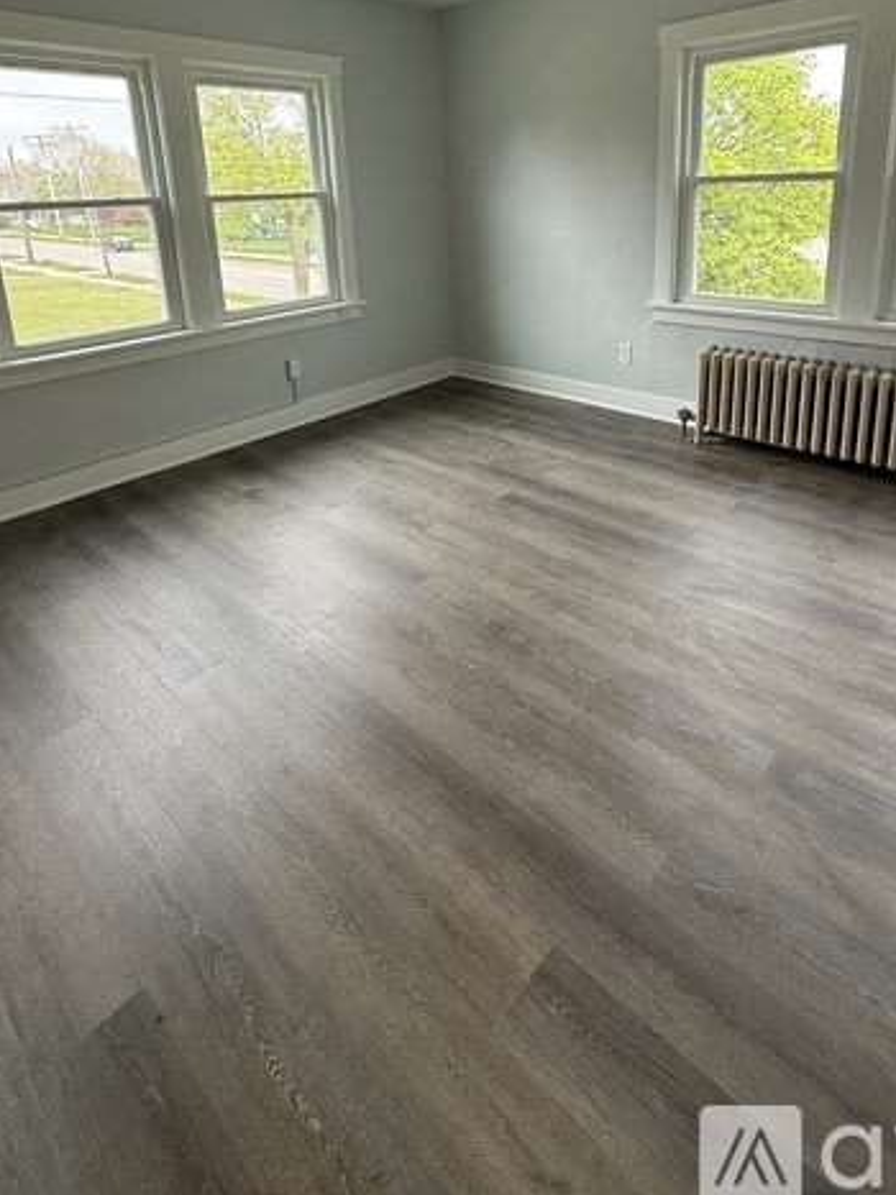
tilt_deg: -12.8
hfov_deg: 65.9
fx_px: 691
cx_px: 474
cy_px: 354
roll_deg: +2.3
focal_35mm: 20
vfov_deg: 77.8
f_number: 2.2
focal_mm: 2.22
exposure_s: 1/120
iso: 125
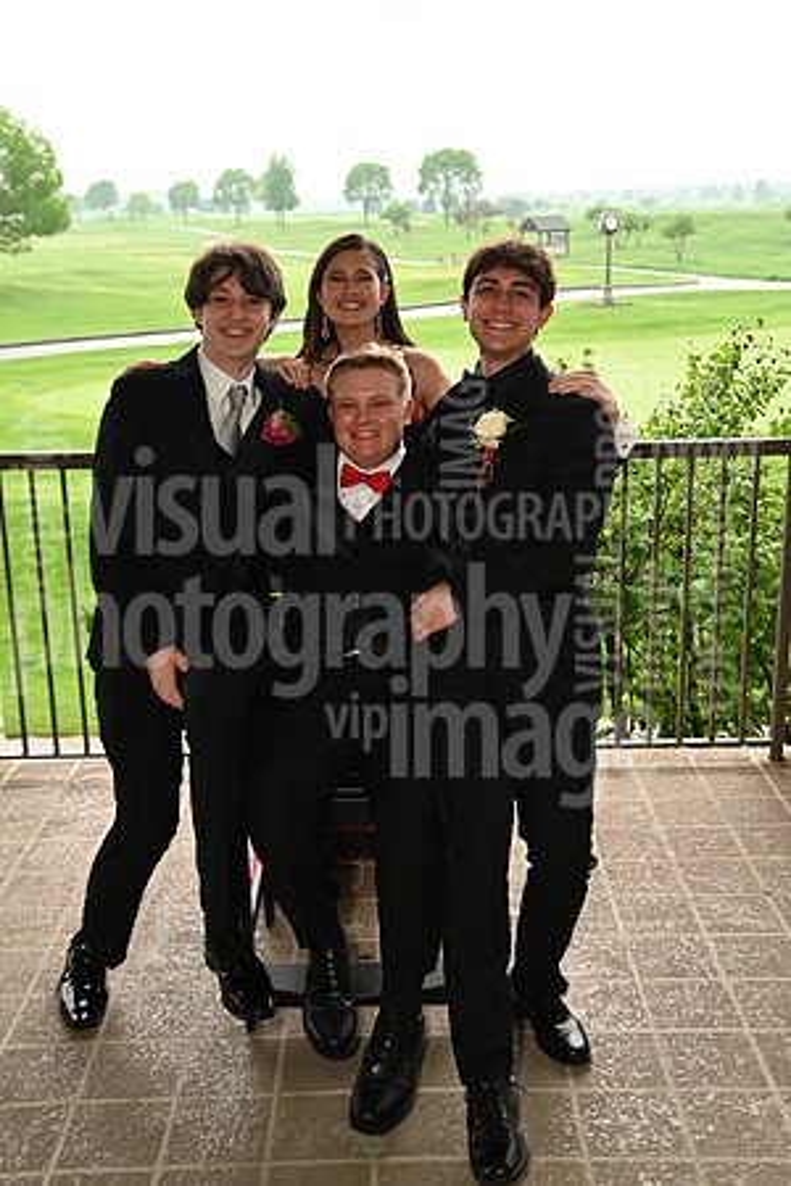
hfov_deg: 33.4
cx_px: 396
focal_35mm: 40
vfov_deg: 48.5
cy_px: 593
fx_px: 1318
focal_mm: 27
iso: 3200
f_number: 3.5
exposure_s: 1/250
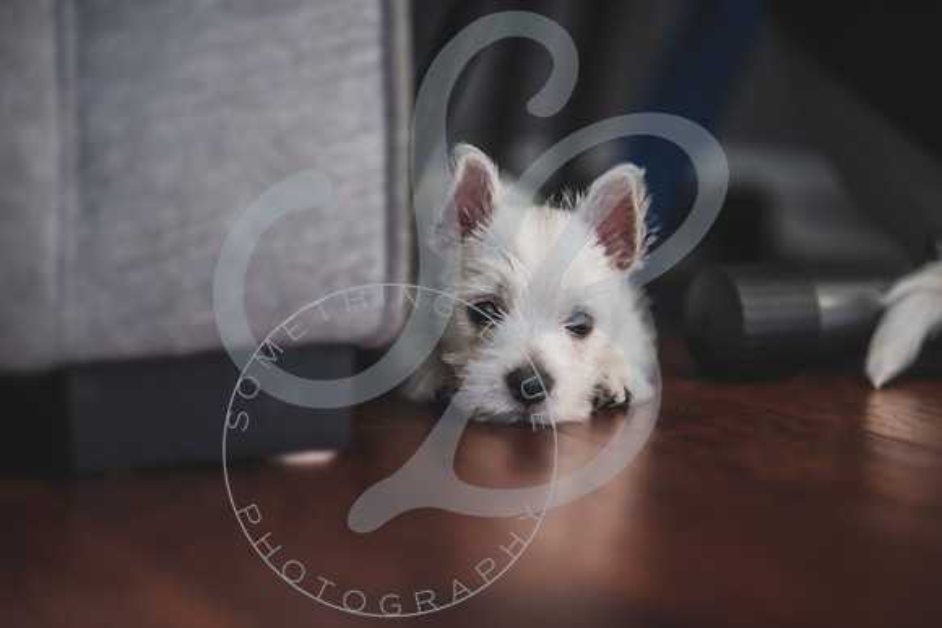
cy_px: 314
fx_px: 2225
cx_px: 471
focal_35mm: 85
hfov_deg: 23.9
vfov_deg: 16.1
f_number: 1.8
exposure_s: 1/125
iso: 500
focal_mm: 85
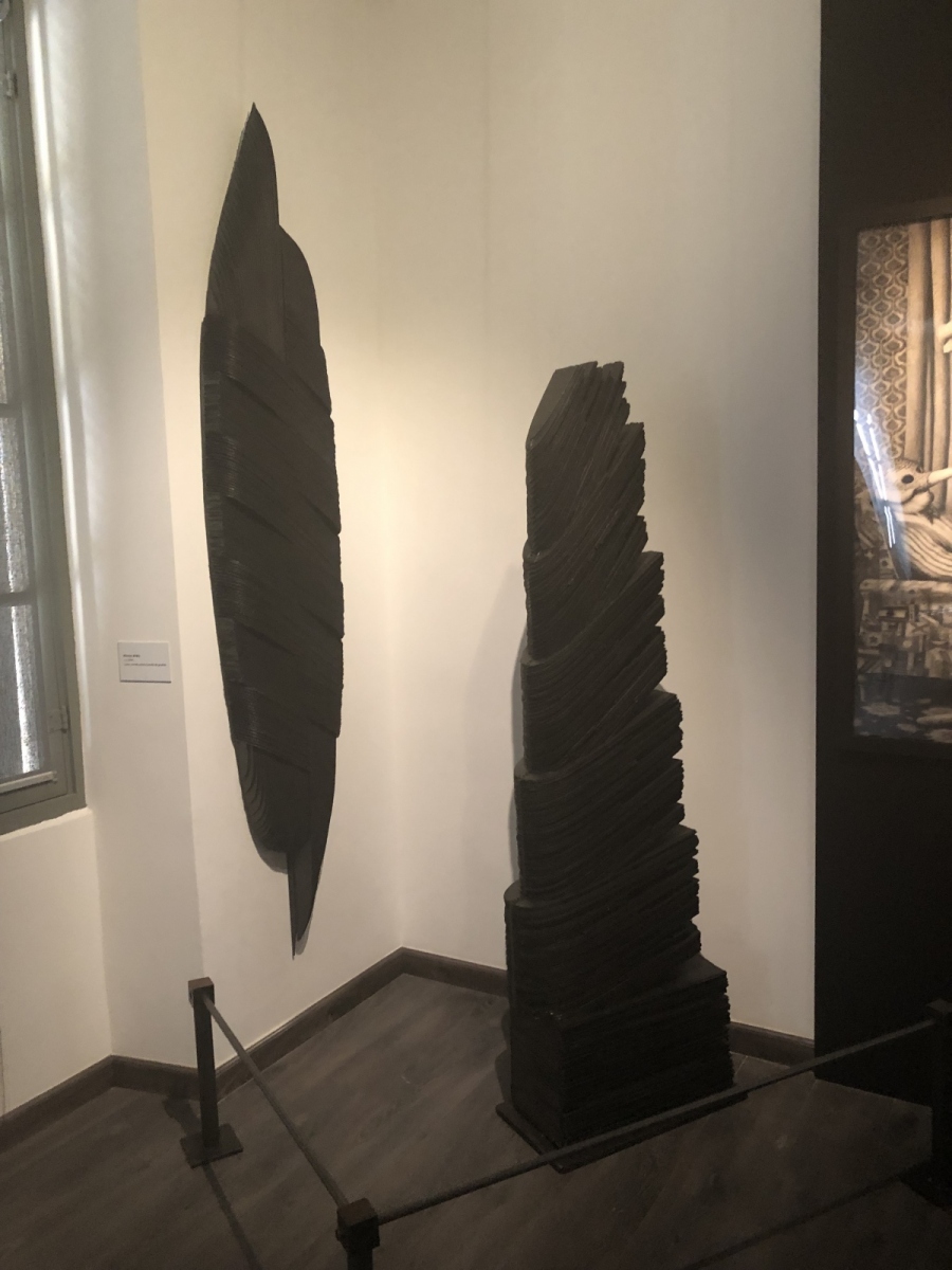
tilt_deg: -6.4
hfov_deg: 49.7
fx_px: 1027
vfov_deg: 63.4
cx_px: 476
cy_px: 635
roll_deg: +2.0
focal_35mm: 28
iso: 100
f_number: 1.8
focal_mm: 3.99
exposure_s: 1/7
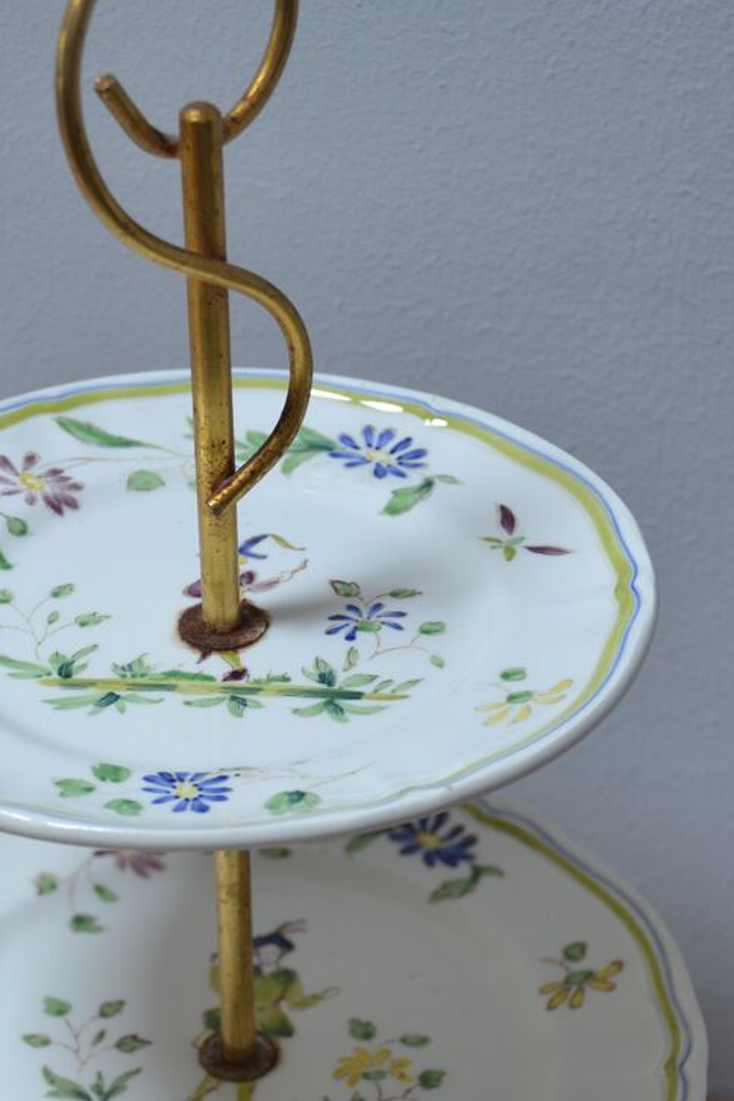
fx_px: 2937
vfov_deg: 21.1
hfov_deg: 14.2
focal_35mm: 96
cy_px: 811
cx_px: 285
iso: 100
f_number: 4
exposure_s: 1/2
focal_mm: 31
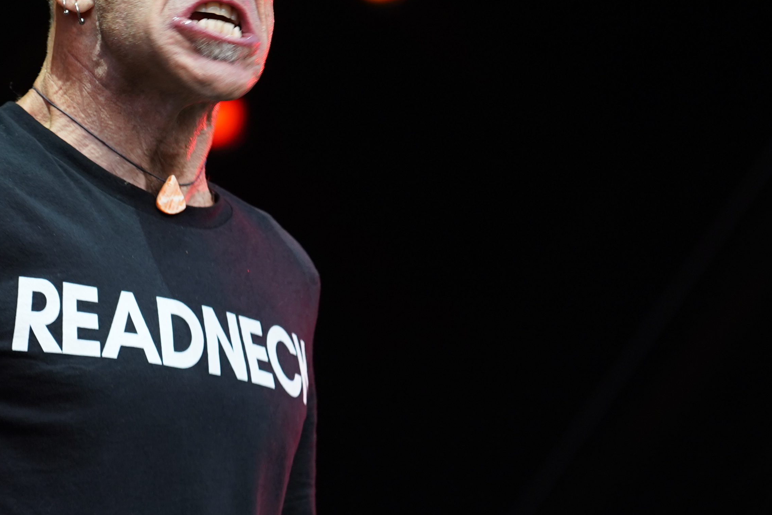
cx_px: 152
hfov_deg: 7.4
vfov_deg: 5.0
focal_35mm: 277
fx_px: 5940
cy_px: 197
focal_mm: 105
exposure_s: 1/125
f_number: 4
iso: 400
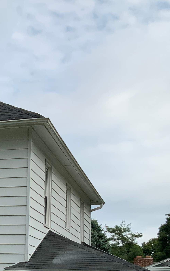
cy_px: 236
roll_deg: -1.8
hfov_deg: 16.0
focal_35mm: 78
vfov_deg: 25.8
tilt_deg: +5.8
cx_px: -42
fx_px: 578
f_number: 1.8
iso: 16
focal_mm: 3
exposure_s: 1/2141
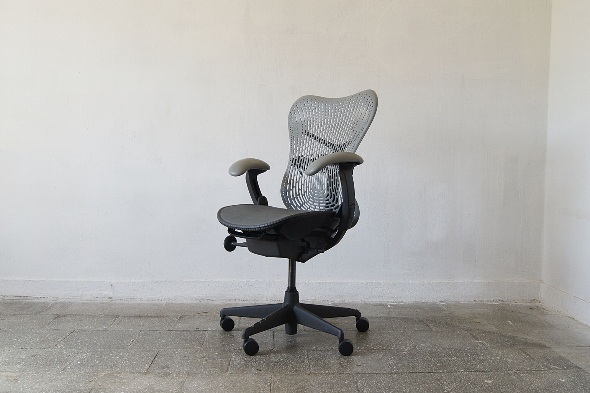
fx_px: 590
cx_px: 295
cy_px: 196
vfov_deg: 36.9
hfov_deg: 53.1
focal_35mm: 36
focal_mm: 24
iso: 400
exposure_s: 1/60
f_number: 5.6
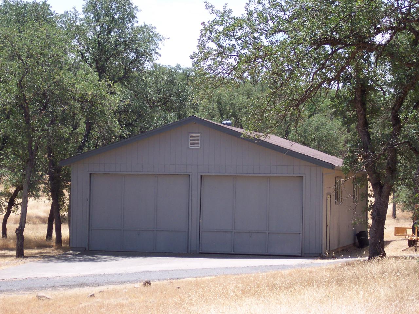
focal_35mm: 114
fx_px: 1379
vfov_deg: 13.0
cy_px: 157
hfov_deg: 17.3
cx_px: 210
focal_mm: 24
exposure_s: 1/350
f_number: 4.8
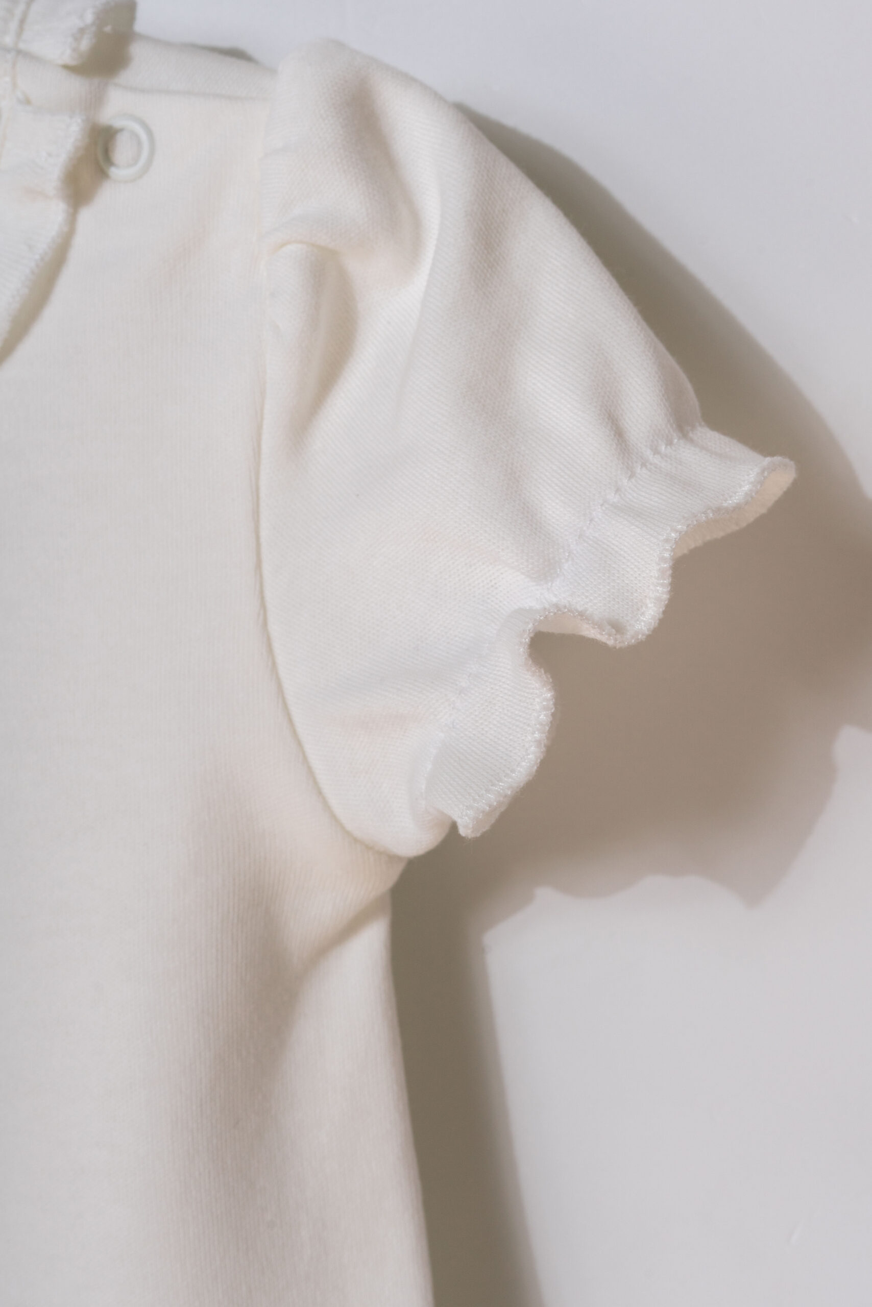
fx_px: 1816
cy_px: 654
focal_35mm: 50
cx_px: 436
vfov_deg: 39.6
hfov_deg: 27.0
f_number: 11
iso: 160
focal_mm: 50
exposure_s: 1/125
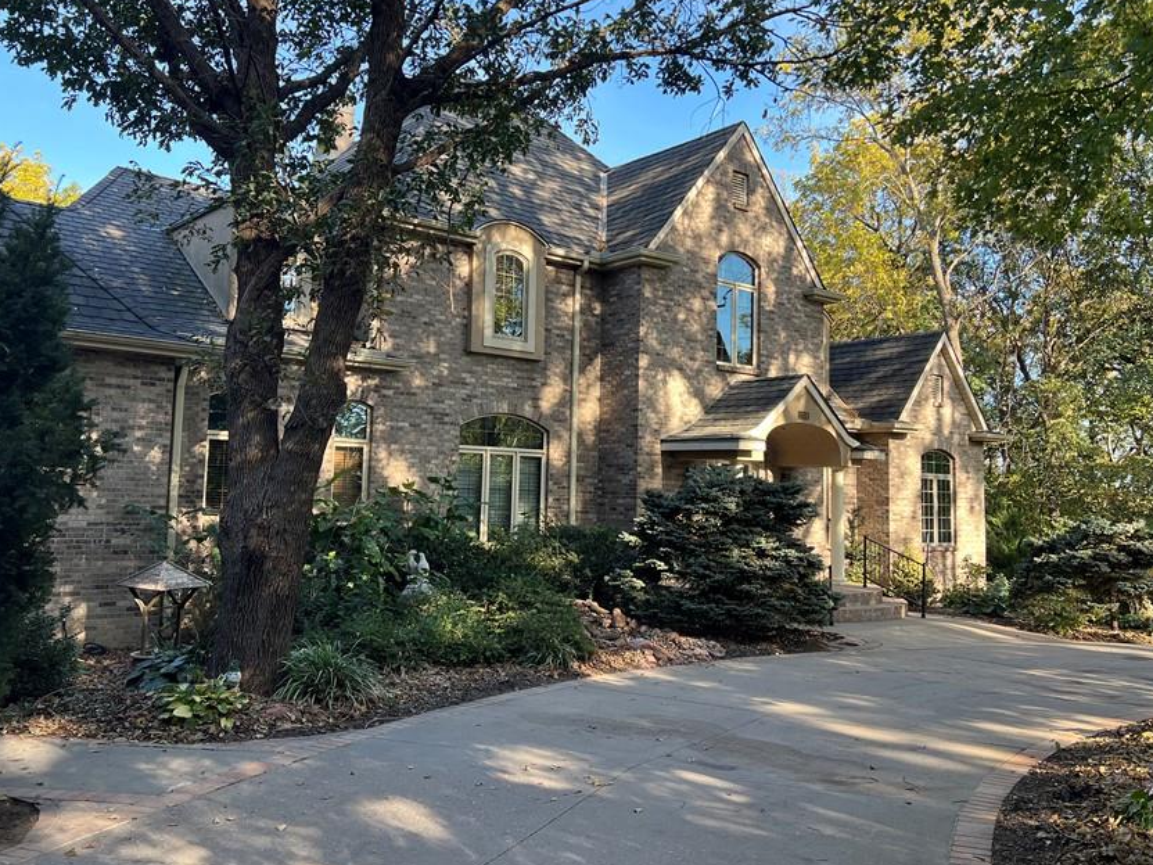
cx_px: 595
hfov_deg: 56.8
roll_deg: -1.3
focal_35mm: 32
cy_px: 385
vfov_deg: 44.1
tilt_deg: +5.2
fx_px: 1066
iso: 50
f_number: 1.5
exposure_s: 1/389
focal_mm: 5.7
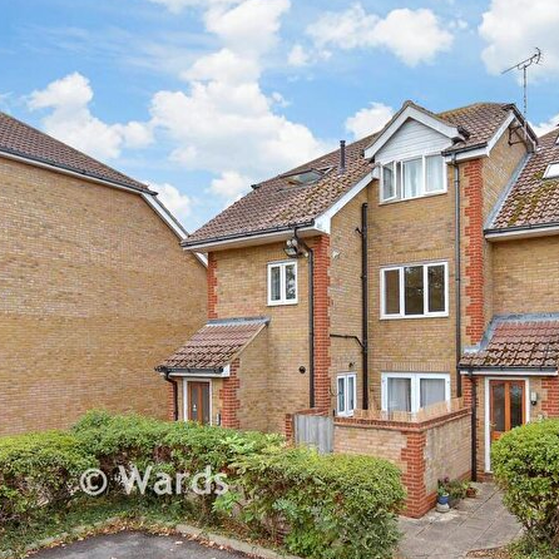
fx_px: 365
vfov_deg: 74.8
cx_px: 365
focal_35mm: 20
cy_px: 280
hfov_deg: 72.9
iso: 400
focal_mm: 10
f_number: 4
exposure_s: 1/2000
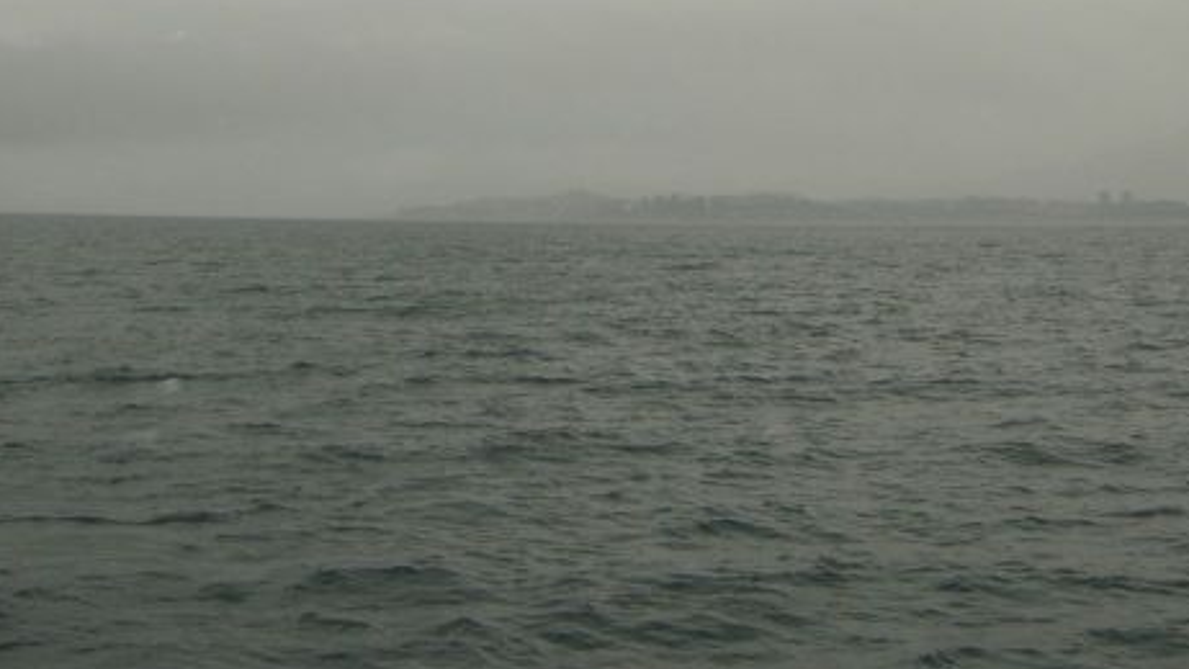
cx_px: 466
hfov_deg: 31.8
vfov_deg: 17.7
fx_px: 2081
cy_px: -41
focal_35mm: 66
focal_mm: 7.5
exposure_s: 1/280
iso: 88
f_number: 2.7
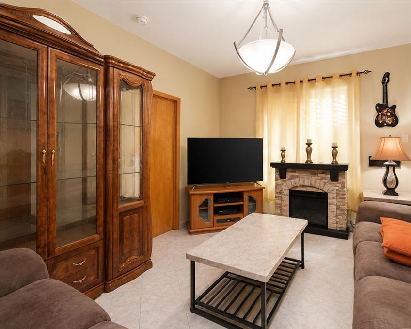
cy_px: 165
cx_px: 240
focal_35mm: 17
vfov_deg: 77.0
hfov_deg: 88.8
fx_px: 207
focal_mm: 10
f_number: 6.4
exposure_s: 1/40
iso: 2000
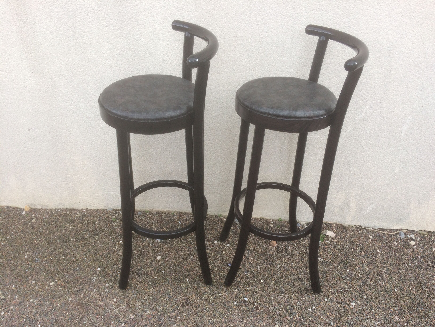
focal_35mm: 29
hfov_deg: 61.7
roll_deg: +4.1
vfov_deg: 48.2
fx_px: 364
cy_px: 164
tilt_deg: -30.1
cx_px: 218
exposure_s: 1/100
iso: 64
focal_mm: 4.15
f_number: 2.2
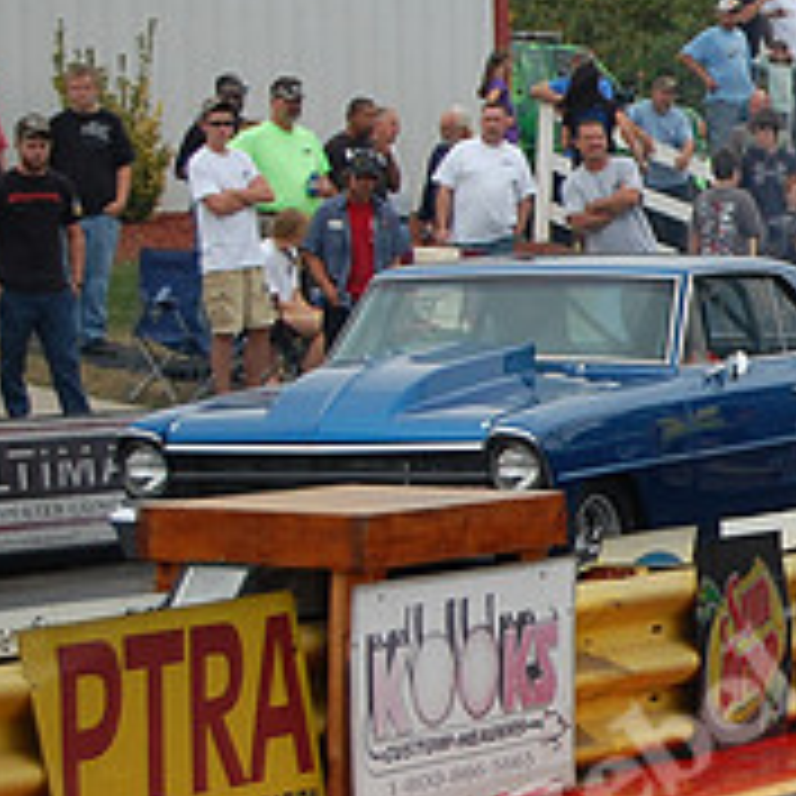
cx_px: 1205
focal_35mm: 209
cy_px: 414
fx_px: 5437
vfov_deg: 8.4
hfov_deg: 8.2
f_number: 5.6
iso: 320
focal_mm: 50
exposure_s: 1/1000
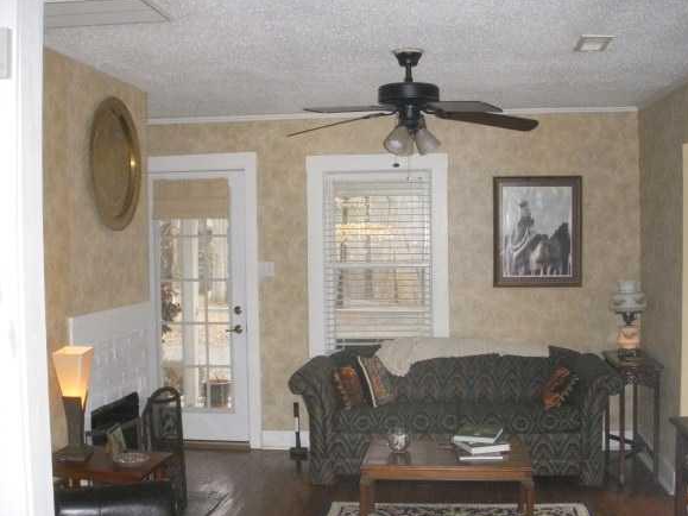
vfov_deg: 34.3
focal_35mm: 42
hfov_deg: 44.8
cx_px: 360
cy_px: 282
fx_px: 835
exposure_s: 1/250
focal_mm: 6.3
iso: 800
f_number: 3.3
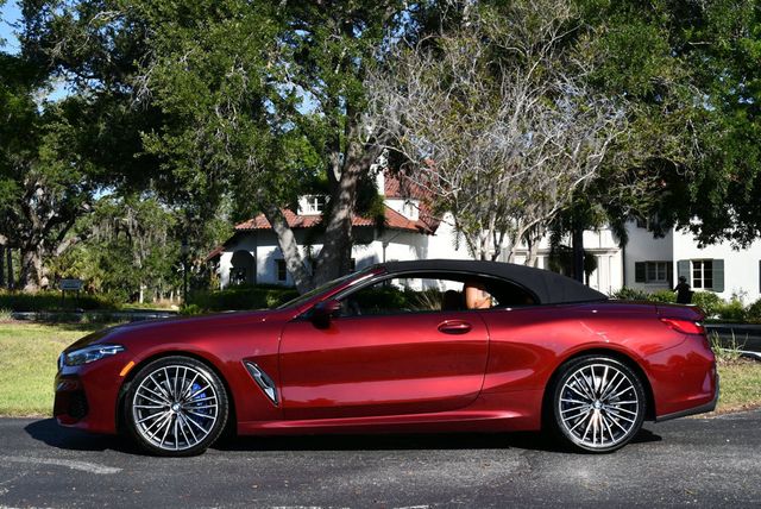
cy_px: 254
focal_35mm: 52
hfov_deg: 38.2
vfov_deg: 26.0
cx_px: 380
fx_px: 1100
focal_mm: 26
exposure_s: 1/250
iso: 110
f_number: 8
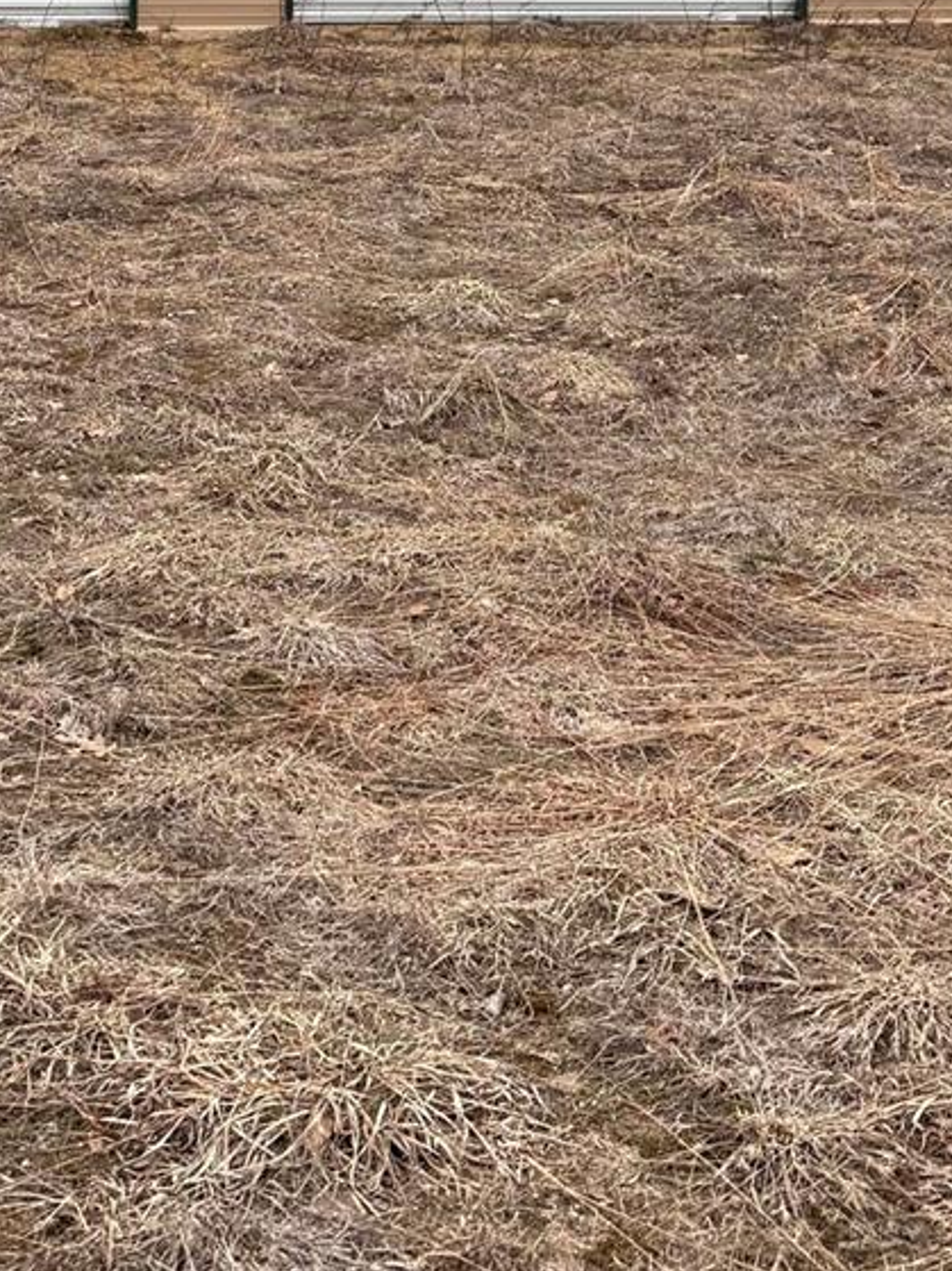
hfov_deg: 22.2
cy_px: -139
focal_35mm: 66
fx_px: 2421
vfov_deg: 26.9
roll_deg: -1.5
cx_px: 427
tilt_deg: -2.9
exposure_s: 1/1361
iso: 80
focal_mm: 6.76
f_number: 1.78
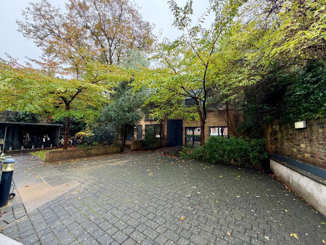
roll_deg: -0.6
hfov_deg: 102.1
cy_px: 122
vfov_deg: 85.7
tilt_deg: +5.0
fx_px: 132
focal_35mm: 14
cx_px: 163
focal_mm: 2.22
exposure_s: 1/121
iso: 100
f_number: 2.2
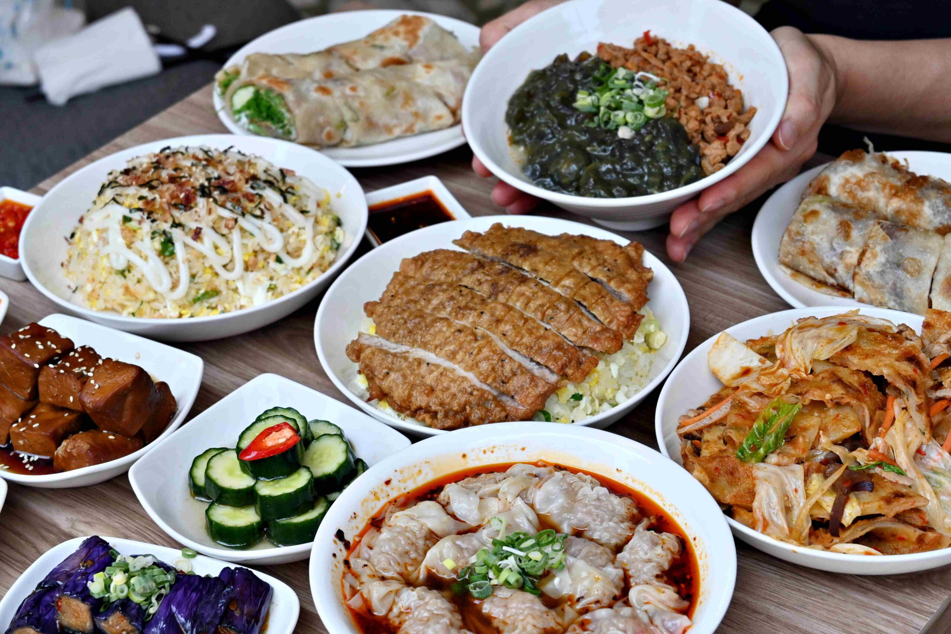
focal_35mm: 75
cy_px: 317
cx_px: 476
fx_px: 1981
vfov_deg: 18.2
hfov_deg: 27.0
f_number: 6.3
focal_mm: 50
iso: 320
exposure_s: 1/200
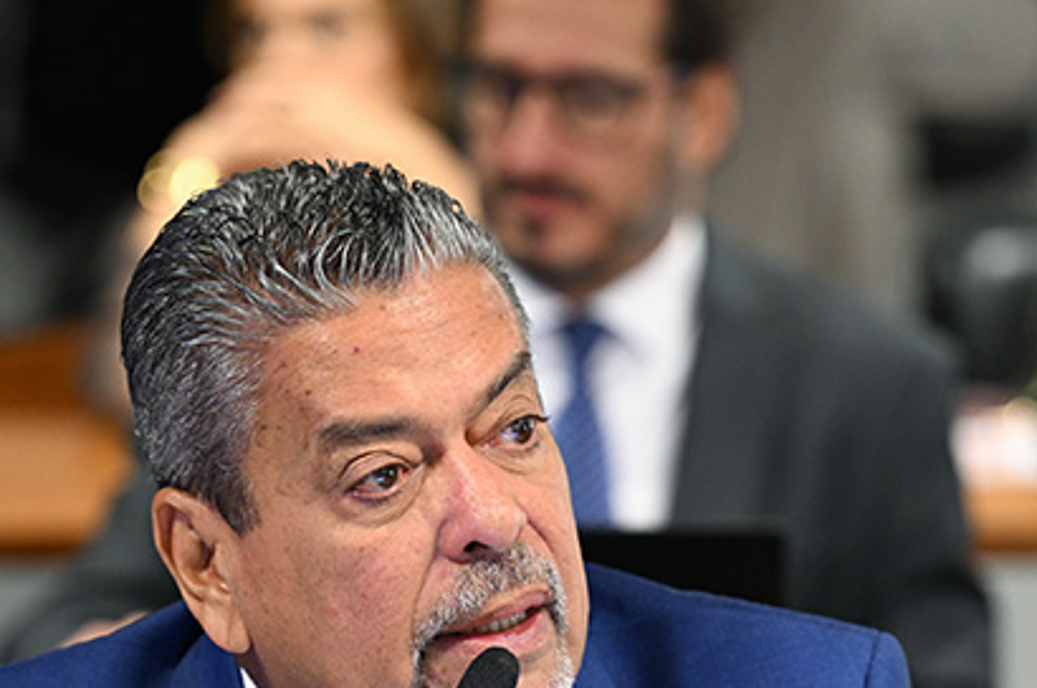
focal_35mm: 283
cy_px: 711
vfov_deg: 4.8
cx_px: 526
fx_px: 8139
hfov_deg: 7.3
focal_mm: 135
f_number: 2.8
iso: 1600
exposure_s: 1/100
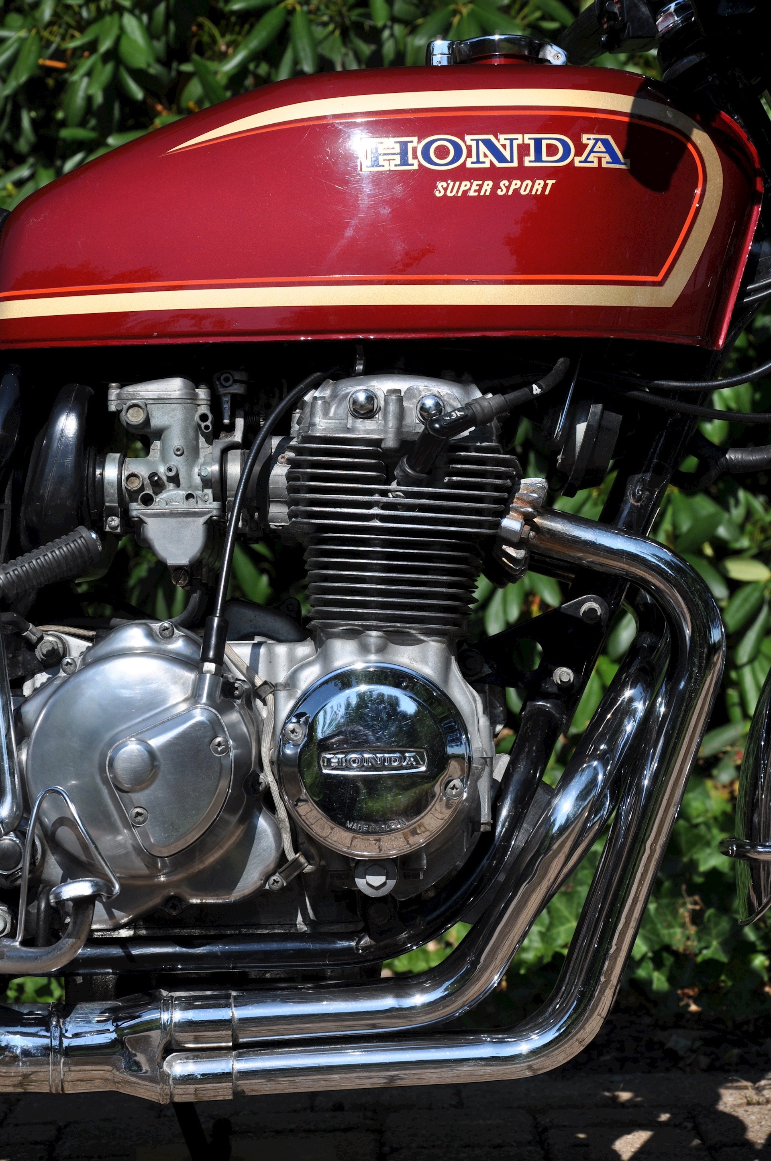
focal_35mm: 93
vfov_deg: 21.9
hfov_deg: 14.7
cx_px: 386
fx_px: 2995
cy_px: 580
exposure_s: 1/1000
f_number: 8
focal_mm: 62
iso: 200
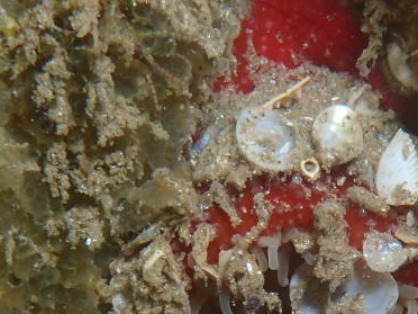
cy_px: 303
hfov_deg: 9.2
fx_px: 2596
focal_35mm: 215
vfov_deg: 6.9
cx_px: 291
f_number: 6.3
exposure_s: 1/200
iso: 200
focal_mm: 18
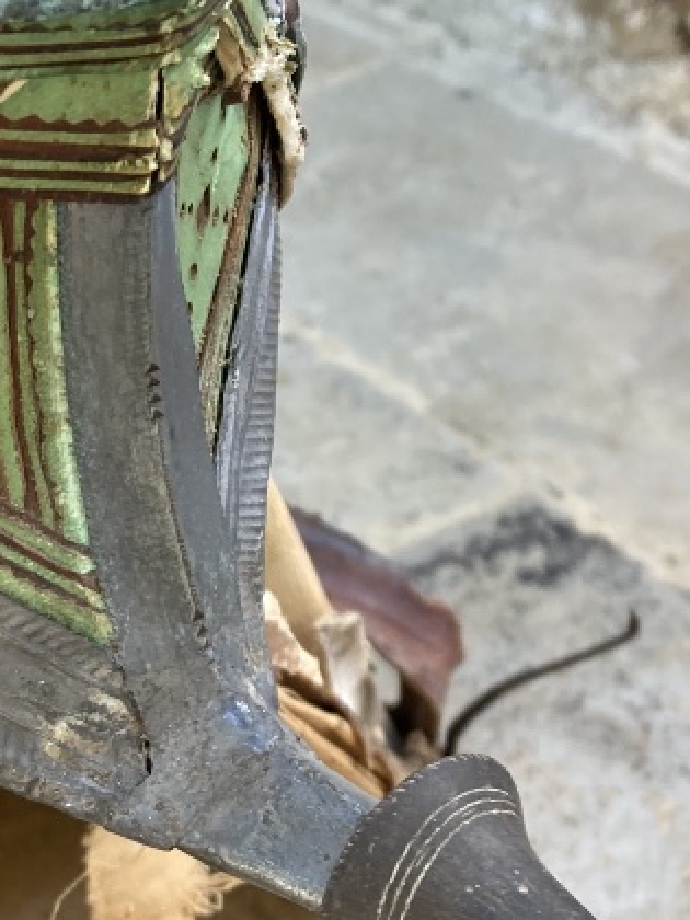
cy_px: 666
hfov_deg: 18.3
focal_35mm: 80
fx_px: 2126
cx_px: 160
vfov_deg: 24.2
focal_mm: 3.99
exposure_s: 1/121
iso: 64
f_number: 1.8
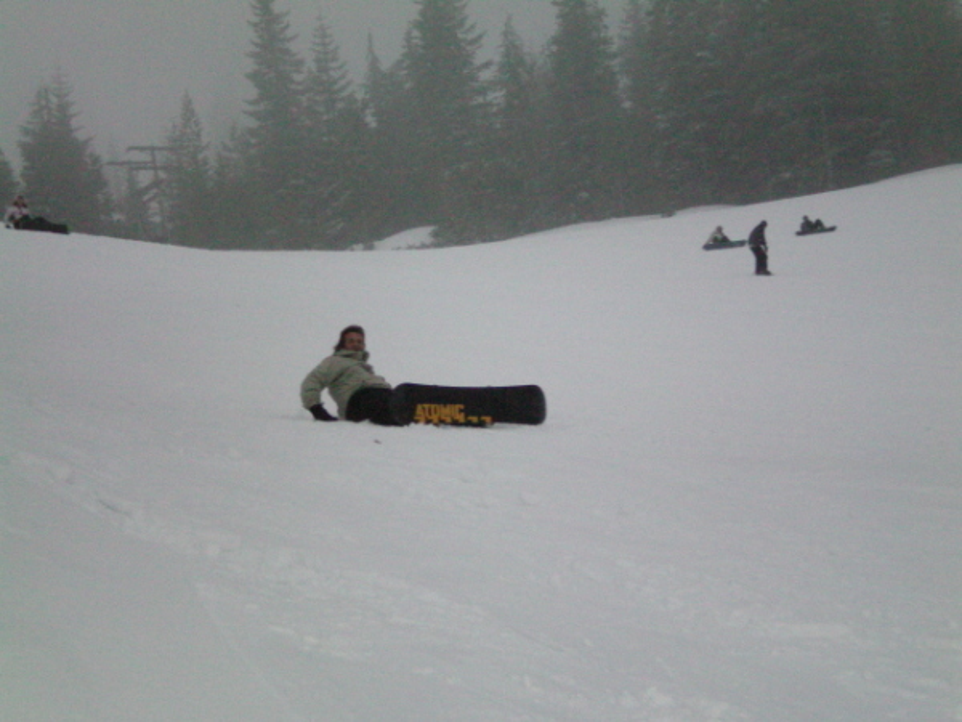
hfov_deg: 17.3
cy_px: 361
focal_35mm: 114
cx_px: 481
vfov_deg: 13.0
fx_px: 3168
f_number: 5.9
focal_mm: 18.9
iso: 320
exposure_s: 1/125
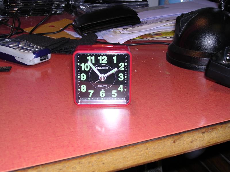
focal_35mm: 53
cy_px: 86
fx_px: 352
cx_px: 115
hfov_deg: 36.2
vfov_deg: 27.5
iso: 100
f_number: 3.2
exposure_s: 1/60.1
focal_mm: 8
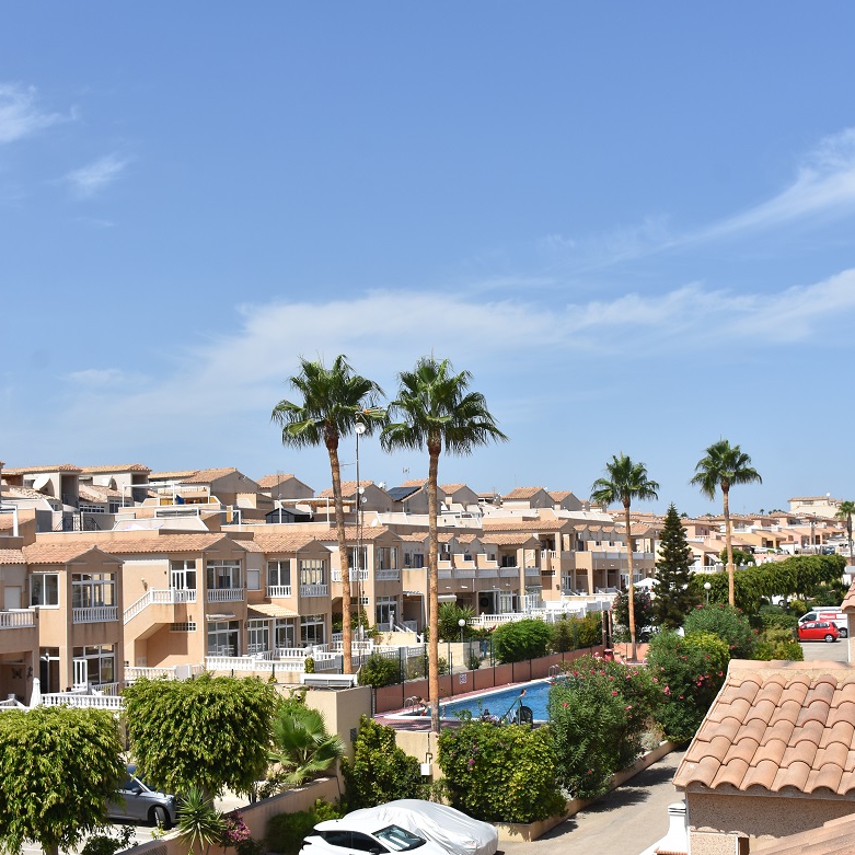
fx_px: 1313
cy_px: 511
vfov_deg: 35.9
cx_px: 427
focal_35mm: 47
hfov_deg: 36.1
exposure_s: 1/500
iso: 140
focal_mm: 24
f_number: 8
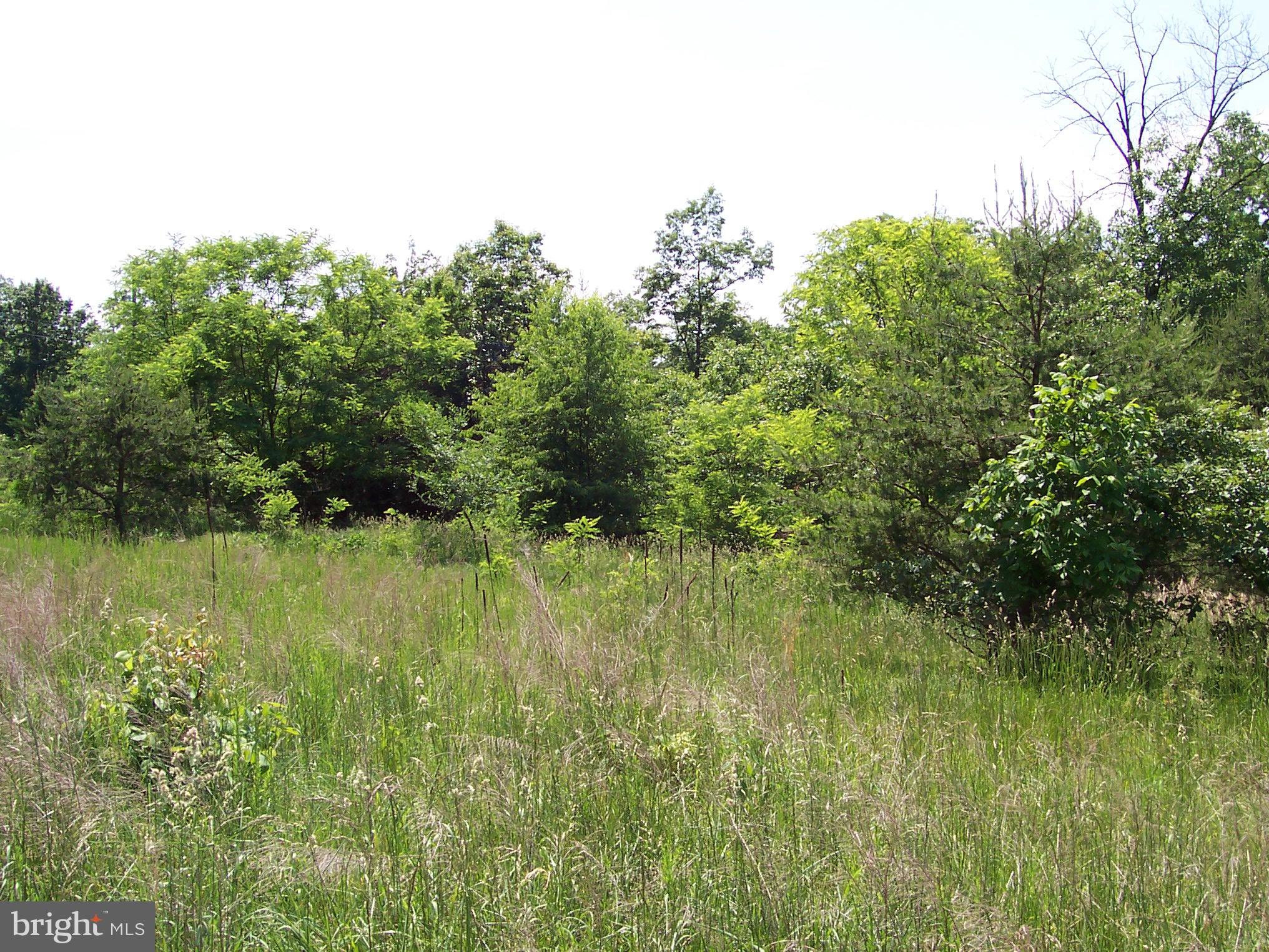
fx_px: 1356
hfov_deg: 50.1
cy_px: 476
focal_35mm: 37
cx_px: 634
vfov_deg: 38.7
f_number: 5.6
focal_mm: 5.6
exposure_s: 1/250
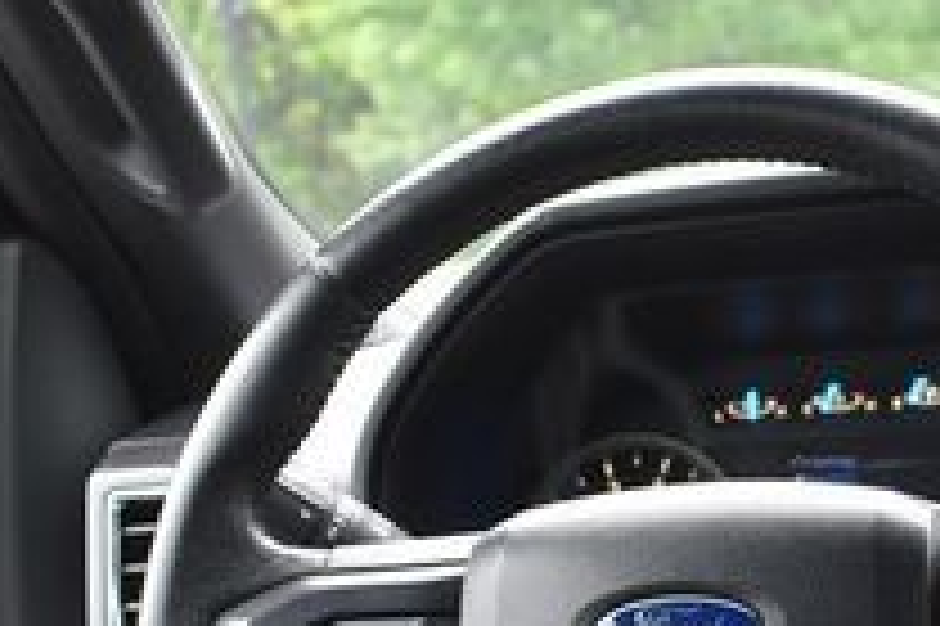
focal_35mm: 92
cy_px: 736
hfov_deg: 22.0
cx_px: 688
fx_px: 2400
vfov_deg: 14.4
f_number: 3.5
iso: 800
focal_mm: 20
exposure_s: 1/200
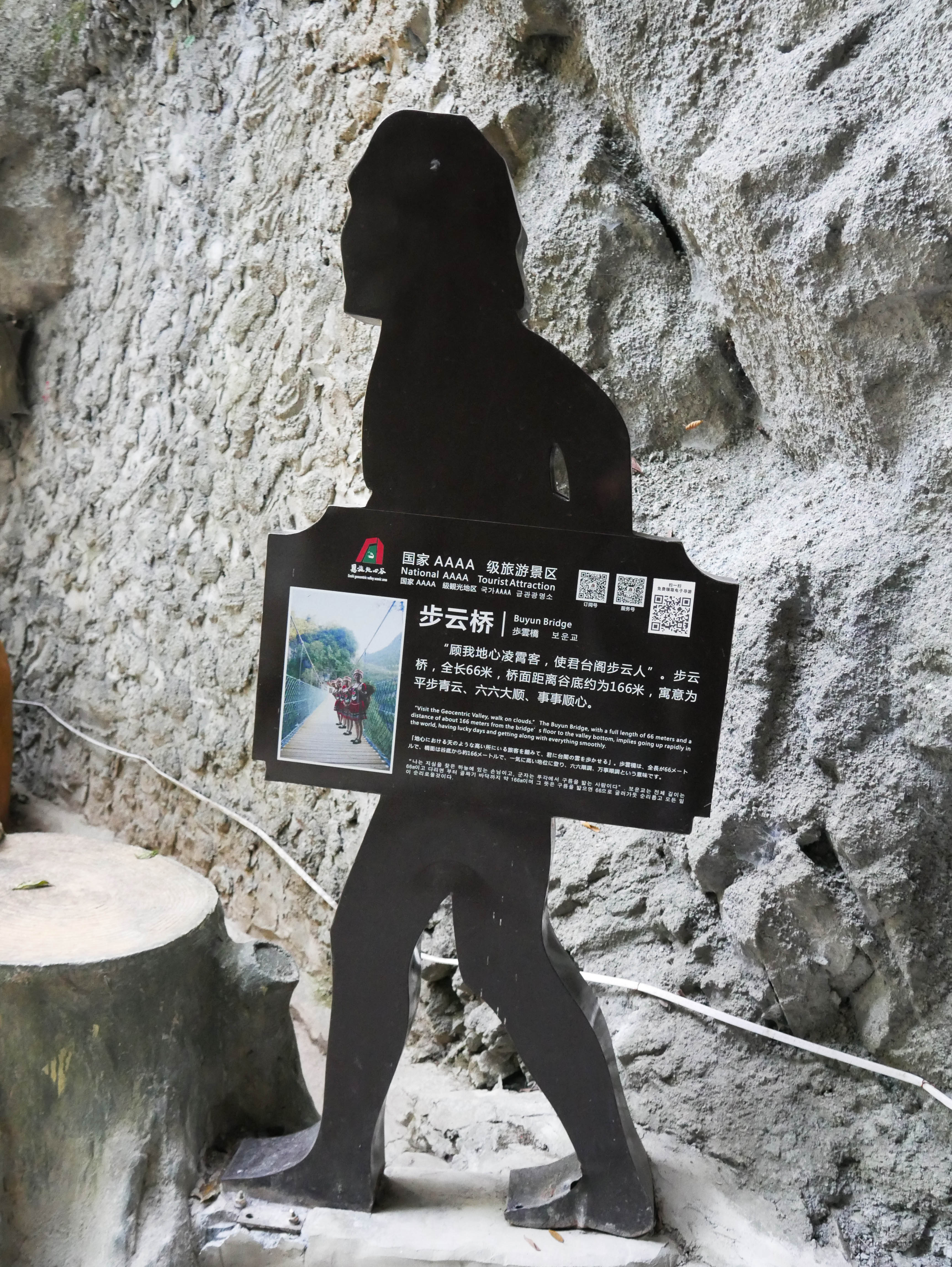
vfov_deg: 53.9
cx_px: 476
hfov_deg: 41.8
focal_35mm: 34
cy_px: 634
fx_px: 1246
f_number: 4
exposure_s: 1/50
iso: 3200
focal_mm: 17
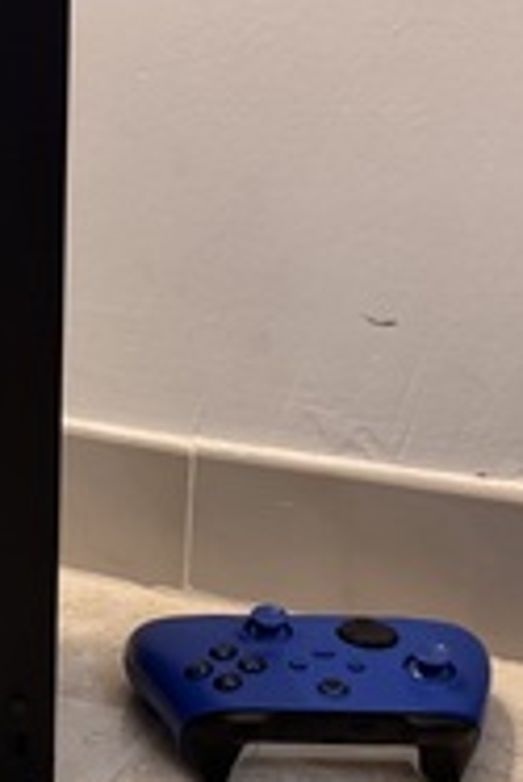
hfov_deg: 21.8
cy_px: 542
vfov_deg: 32.5
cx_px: 44
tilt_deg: -21.0
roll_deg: +0.3
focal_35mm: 61
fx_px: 1327
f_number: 1.78
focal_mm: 6.76
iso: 800
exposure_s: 1/46
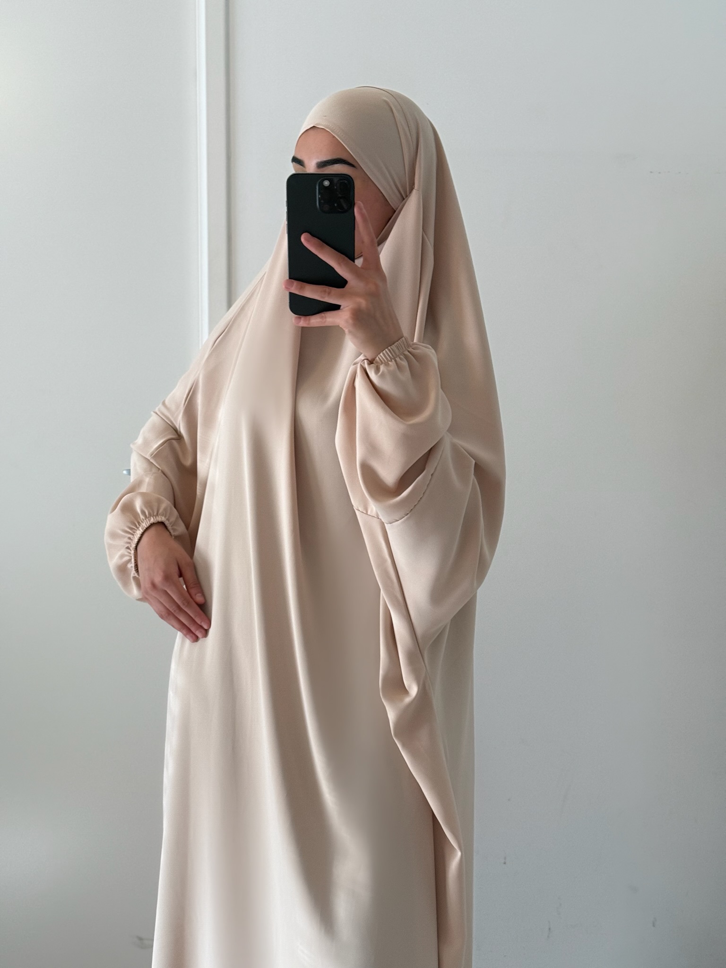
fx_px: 1342
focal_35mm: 48
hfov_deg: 30.3
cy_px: 484
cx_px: 363
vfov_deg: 39.7
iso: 100
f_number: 1.78
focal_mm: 6.76
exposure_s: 1/98
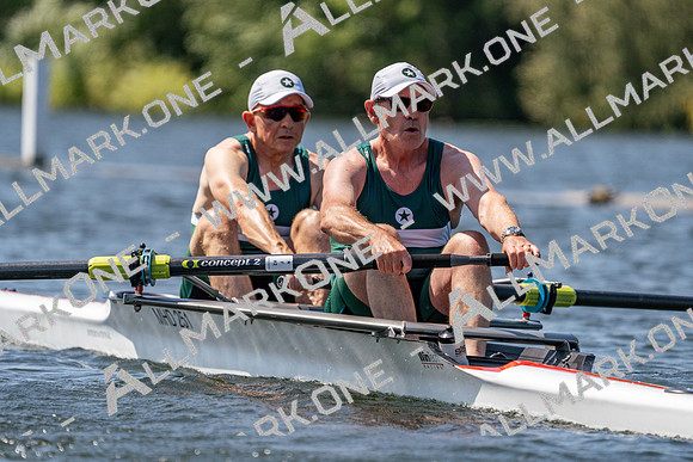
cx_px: 346
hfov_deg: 4.5
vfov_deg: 3.0
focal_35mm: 456
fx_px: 8780
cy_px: 231
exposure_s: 1/2000
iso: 320
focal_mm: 456
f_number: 6.3
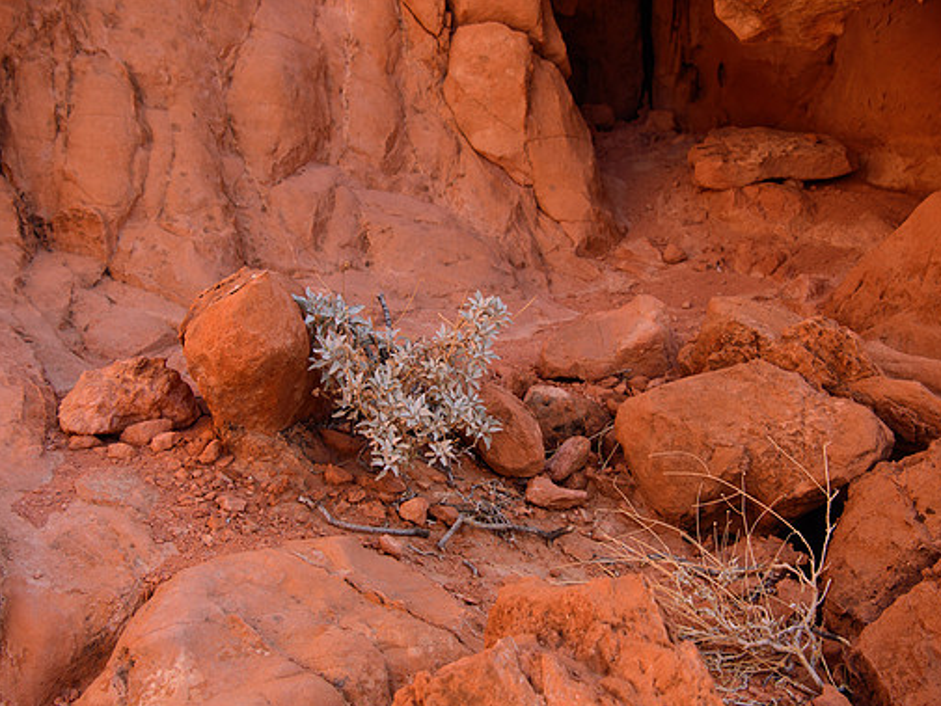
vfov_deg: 25.2
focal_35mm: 58
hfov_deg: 33.2
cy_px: 359
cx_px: 492
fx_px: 1577
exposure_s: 1/50
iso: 100
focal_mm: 35
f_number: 5.6
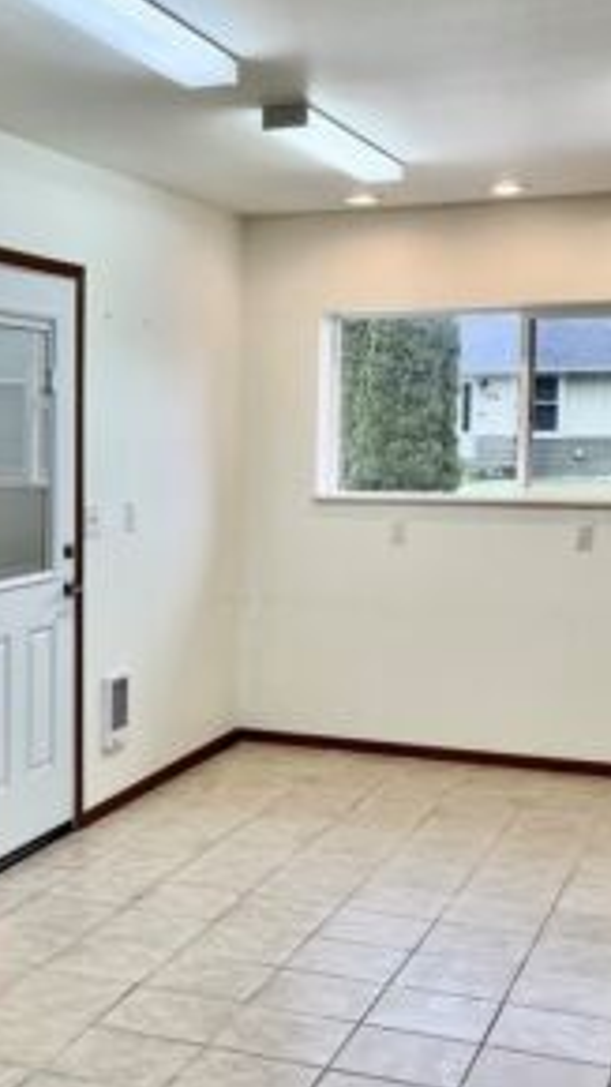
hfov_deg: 22.4
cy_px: 568
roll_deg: +1.0
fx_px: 1499
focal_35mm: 52
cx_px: 52
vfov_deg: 39.9
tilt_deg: -6.3
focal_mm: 5.1
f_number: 1.6
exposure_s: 1/161
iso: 50
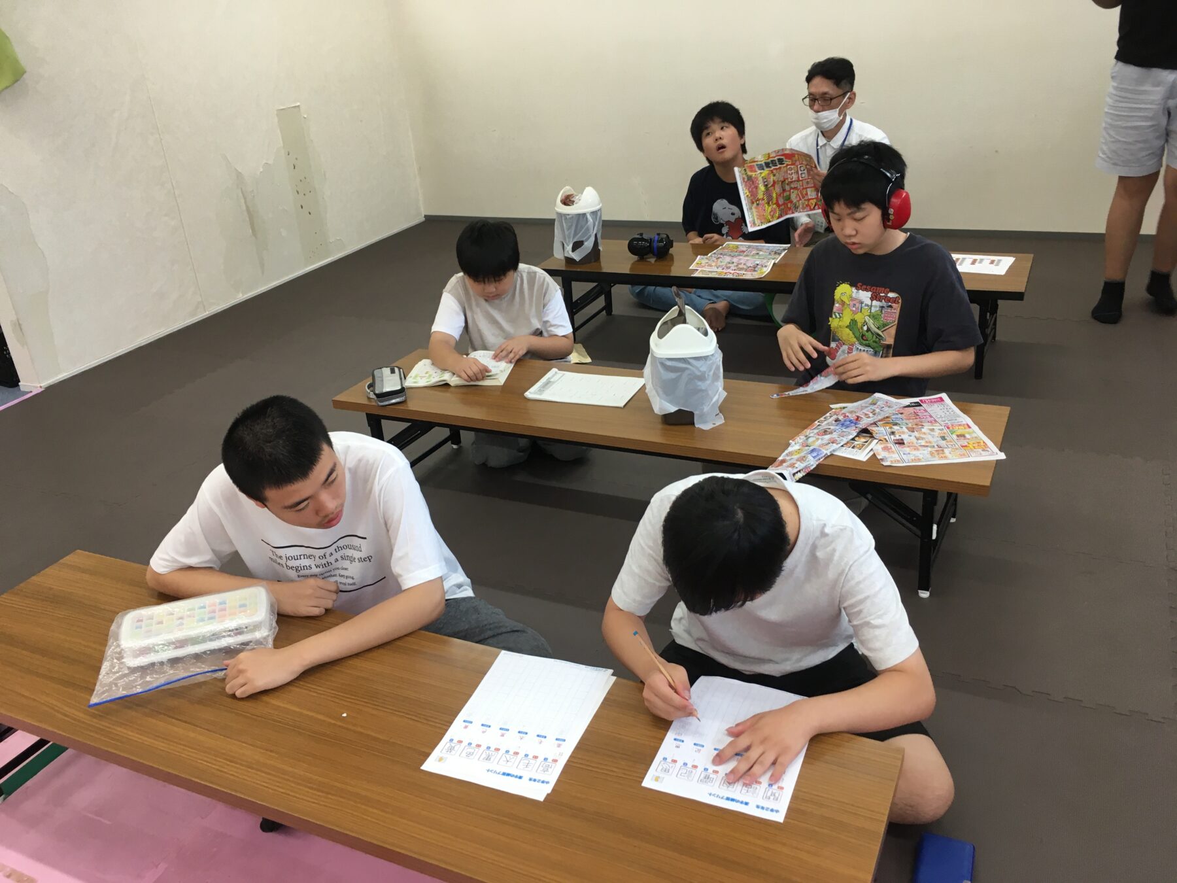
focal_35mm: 29
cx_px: 588
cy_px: 442
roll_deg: +3.5
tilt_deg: -24.3
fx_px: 986
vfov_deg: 48.2
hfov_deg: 61.7
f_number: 2.2
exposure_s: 1/30
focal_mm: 4.15
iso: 32
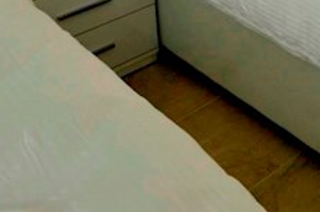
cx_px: 409
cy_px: -200
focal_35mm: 68
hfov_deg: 25.7
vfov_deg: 16.0
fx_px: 604
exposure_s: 34.9
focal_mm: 10
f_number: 7.1
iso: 200
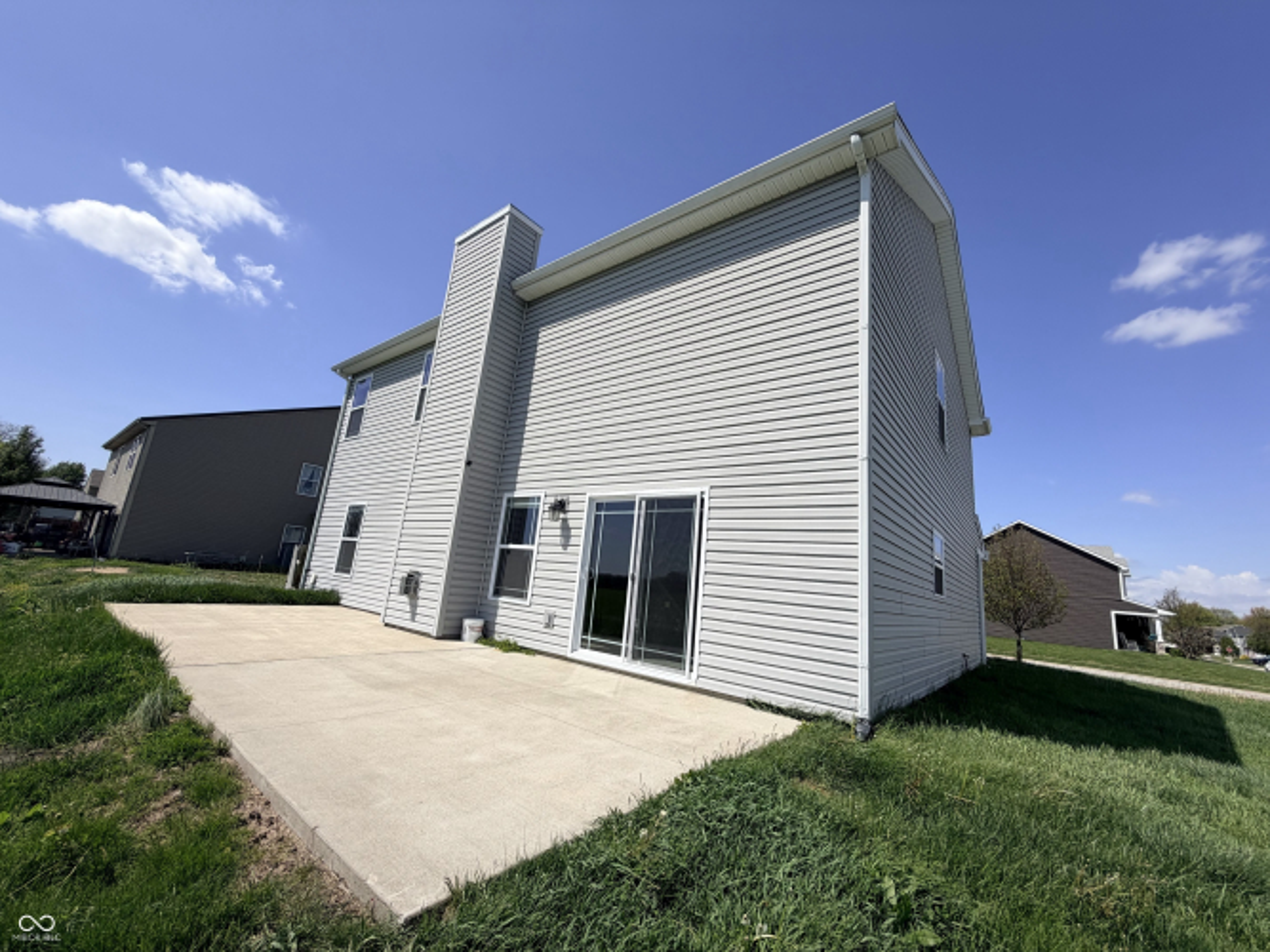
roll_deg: -5.8
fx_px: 514
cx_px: 635
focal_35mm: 14
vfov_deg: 85.7
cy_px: 476
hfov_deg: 102.1
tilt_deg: +11.0
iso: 20
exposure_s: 1/1572
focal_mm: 2.22
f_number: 2.2
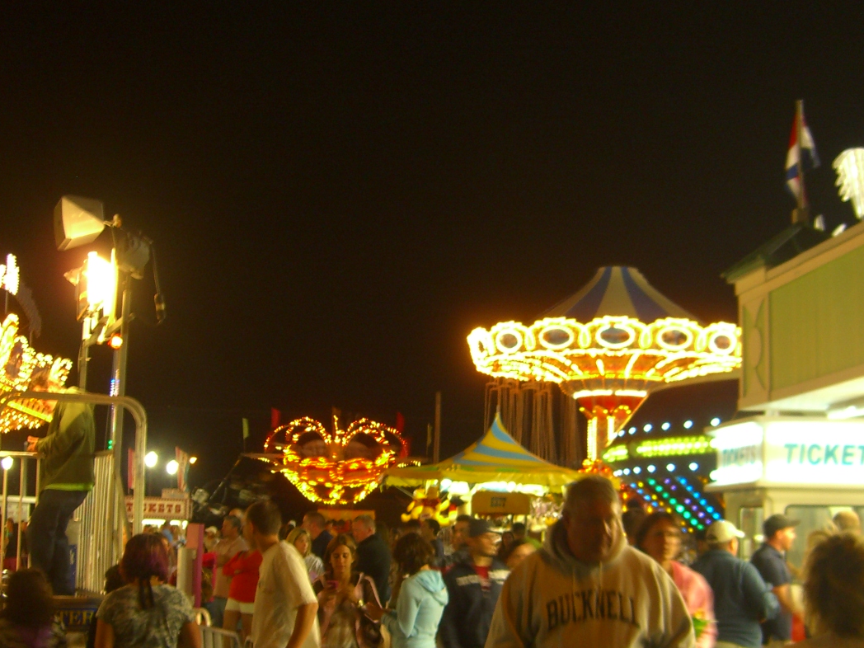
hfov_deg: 33.2
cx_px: 443
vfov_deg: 25.1
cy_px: 432
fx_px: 1448
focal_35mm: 58
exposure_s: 1/8
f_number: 2.8
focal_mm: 7.9
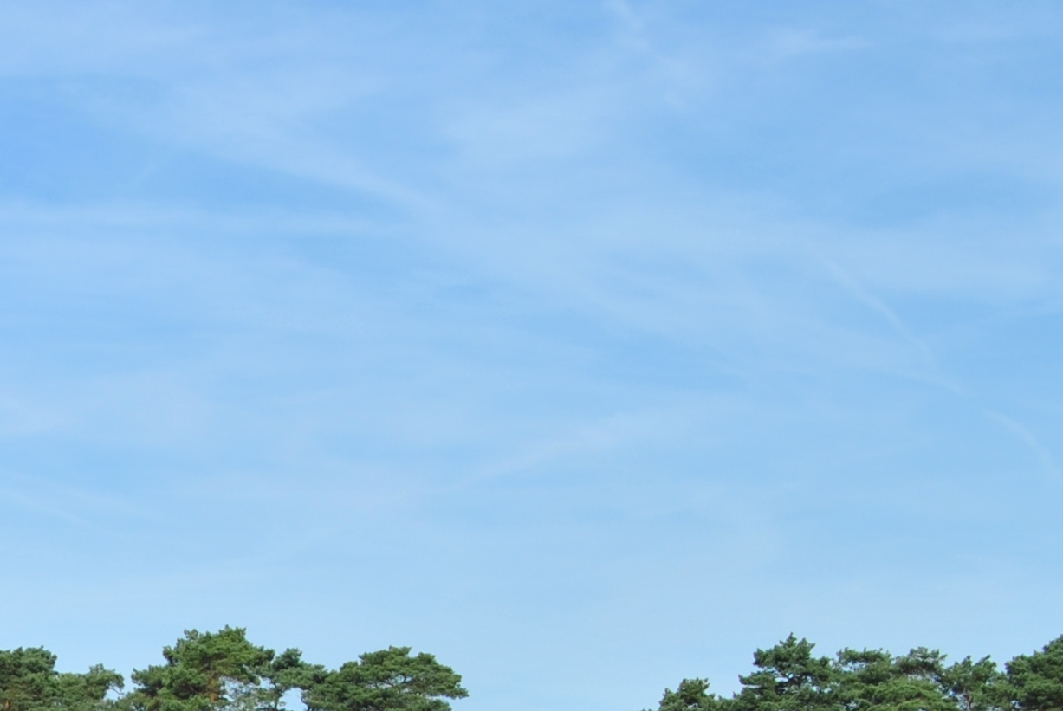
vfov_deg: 8.4
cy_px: 972
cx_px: -241
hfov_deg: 12.4
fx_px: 4759
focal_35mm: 161
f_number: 8
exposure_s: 1/250
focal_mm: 34
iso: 100
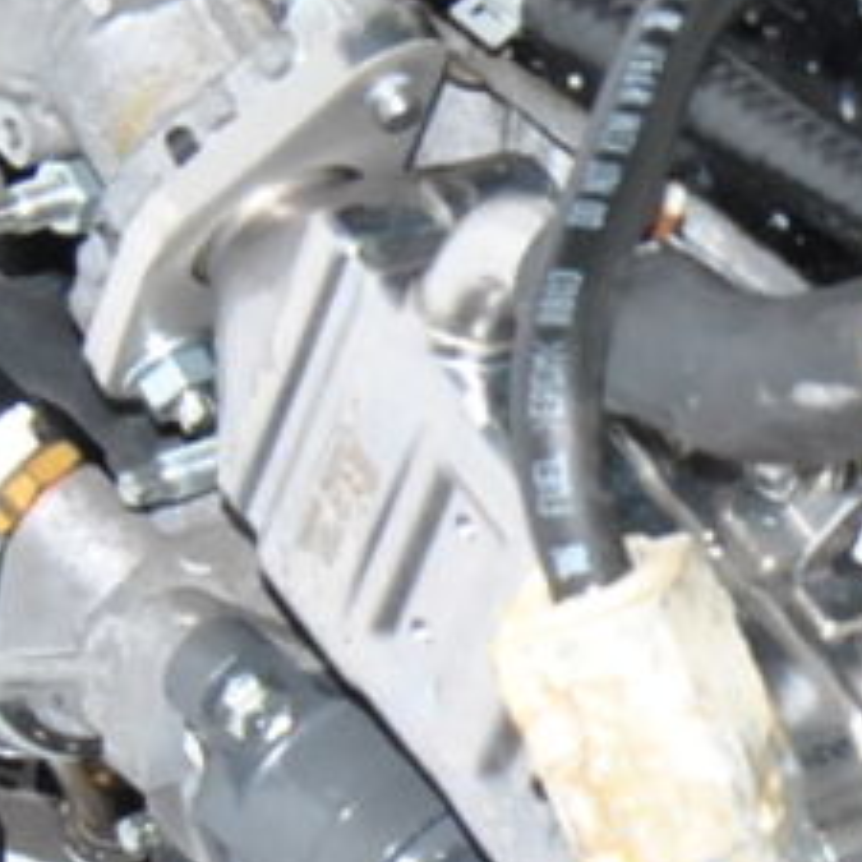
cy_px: 887
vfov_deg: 5.5
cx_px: 1406
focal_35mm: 317
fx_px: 8931
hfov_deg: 5.5
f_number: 11
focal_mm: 35
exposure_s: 1/200
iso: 800
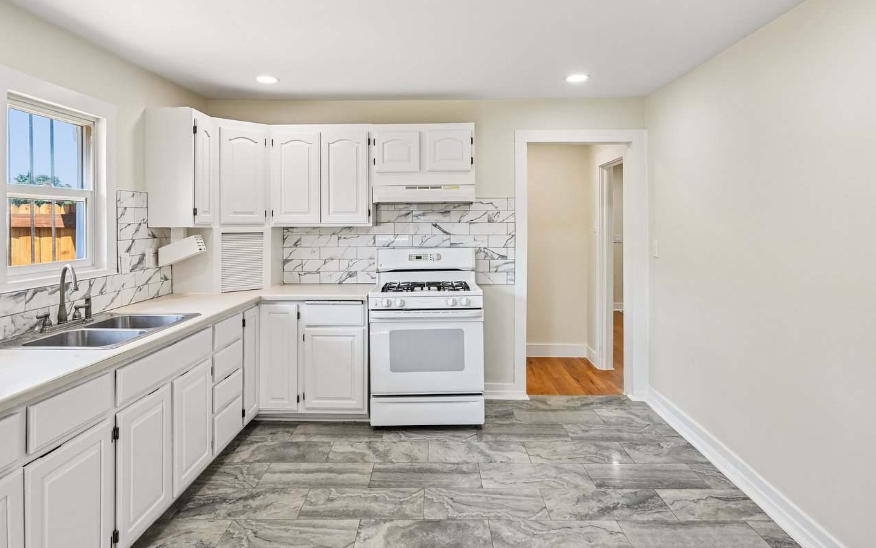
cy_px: 215
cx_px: 424
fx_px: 549
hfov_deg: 77.1
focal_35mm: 23
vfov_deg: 52.6
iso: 90
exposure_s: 1/15
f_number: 10
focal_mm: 14
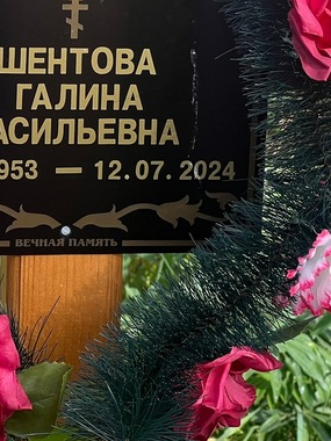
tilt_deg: -12.8
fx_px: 2065
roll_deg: -1.4
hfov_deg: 9.1
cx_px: 74
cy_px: 120
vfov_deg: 12.2
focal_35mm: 162
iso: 32
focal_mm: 9
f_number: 2.8
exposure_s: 1/206
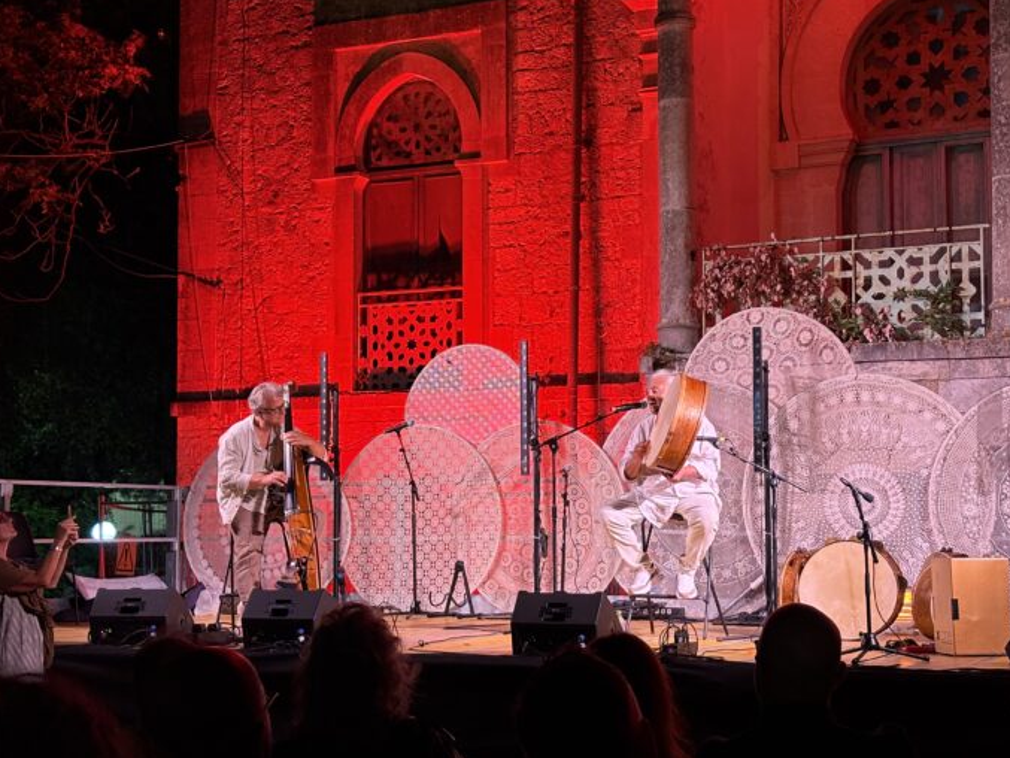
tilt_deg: +5.6
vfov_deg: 24.8
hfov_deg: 32.7
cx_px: 515
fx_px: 1722
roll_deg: +0.6
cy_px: 370
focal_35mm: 59
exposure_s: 1/40
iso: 200
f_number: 1.6
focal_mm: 5.96
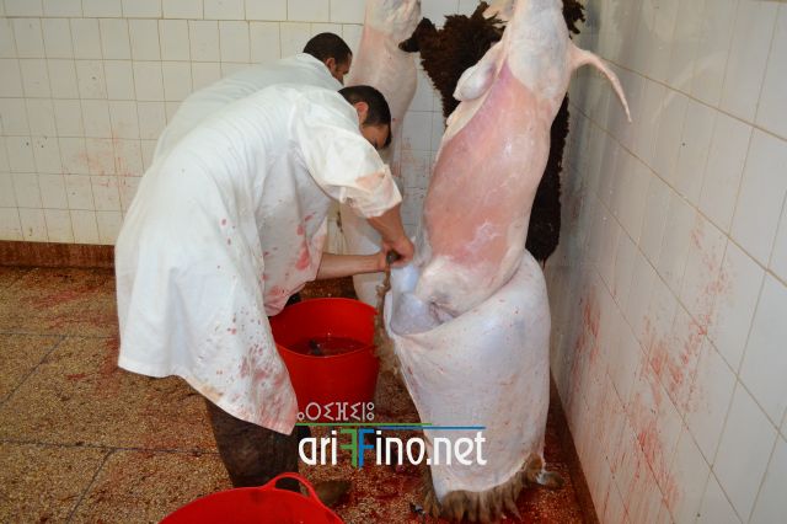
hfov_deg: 62.0
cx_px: 394
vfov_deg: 43.6
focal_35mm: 30
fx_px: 655
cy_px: 262
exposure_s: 1/60
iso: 1000
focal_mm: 20
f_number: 3.8
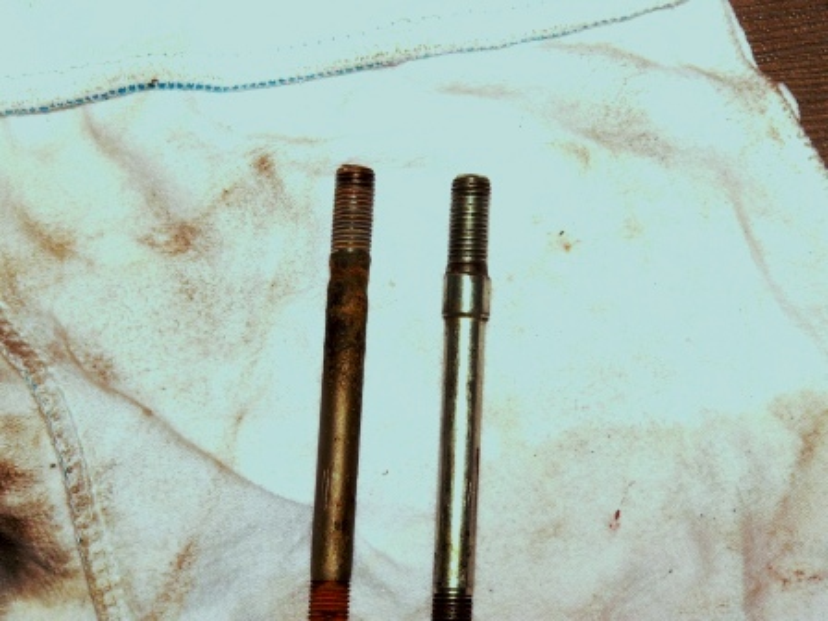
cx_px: 414
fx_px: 4210
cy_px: 310
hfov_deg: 11.2
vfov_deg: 8.4
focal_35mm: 176
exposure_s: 1/60
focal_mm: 29.4
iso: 100
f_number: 5.6
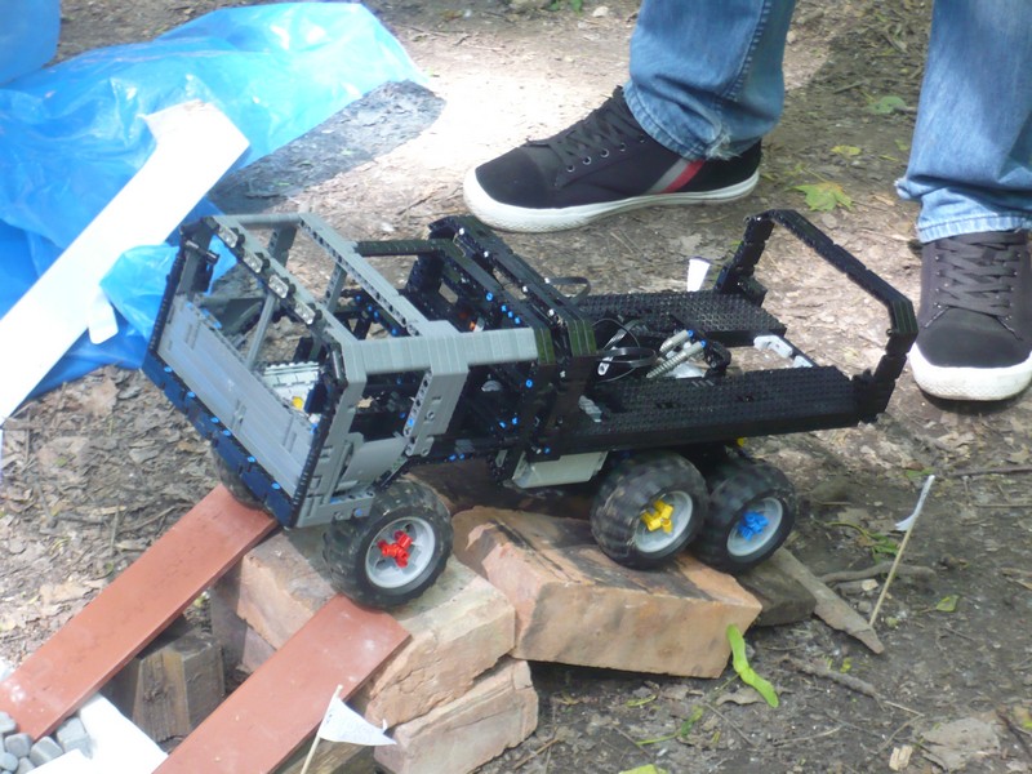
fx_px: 2892
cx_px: 516
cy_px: 387
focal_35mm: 97
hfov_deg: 20.2
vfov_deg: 15.2
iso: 200
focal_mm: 16.1
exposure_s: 1/30
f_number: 4.8
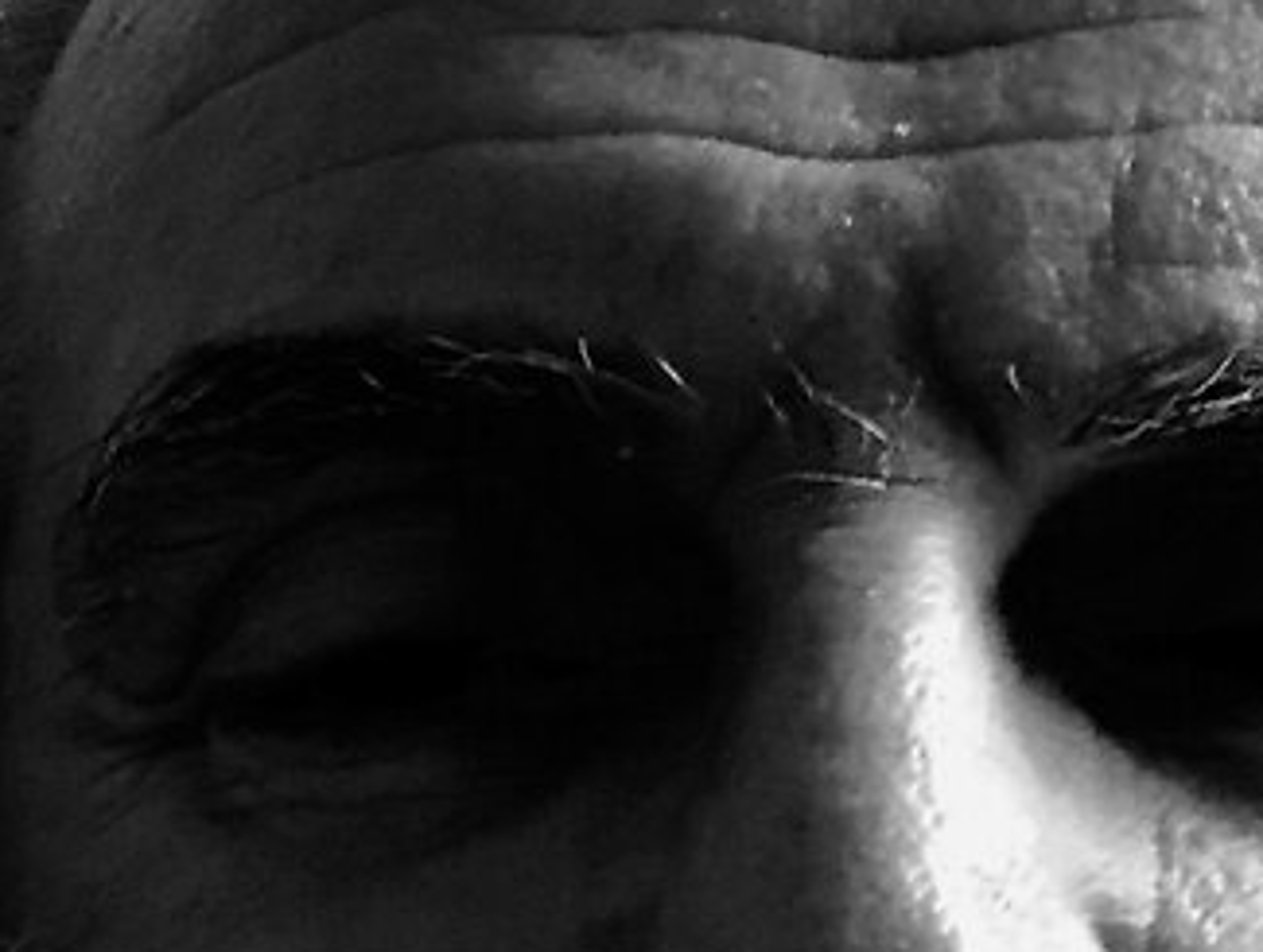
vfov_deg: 12.4
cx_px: -78
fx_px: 4313
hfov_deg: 16.2
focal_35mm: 118
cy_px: 1049
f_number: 2.2
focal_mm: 2.87
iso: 320
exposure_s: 1/33
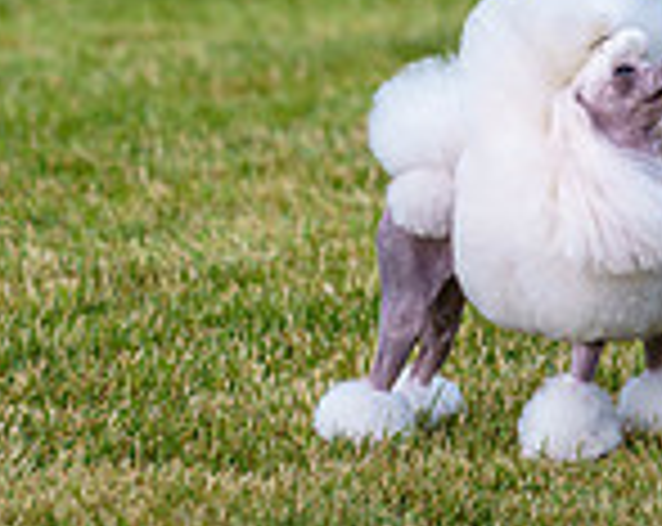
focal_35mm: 587
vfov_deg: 2.6
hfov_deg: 3.3
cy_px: -312
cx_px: 513
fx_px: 11478
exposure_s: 1/500
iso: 160
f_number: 4
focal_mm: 158
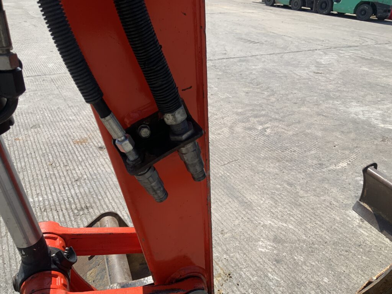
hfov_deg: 61.7
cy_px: 147
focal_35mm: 29
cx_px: 196
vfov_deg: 48.2
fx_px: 328
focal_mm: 3
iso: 16
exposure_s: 1/1786
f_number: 1.8
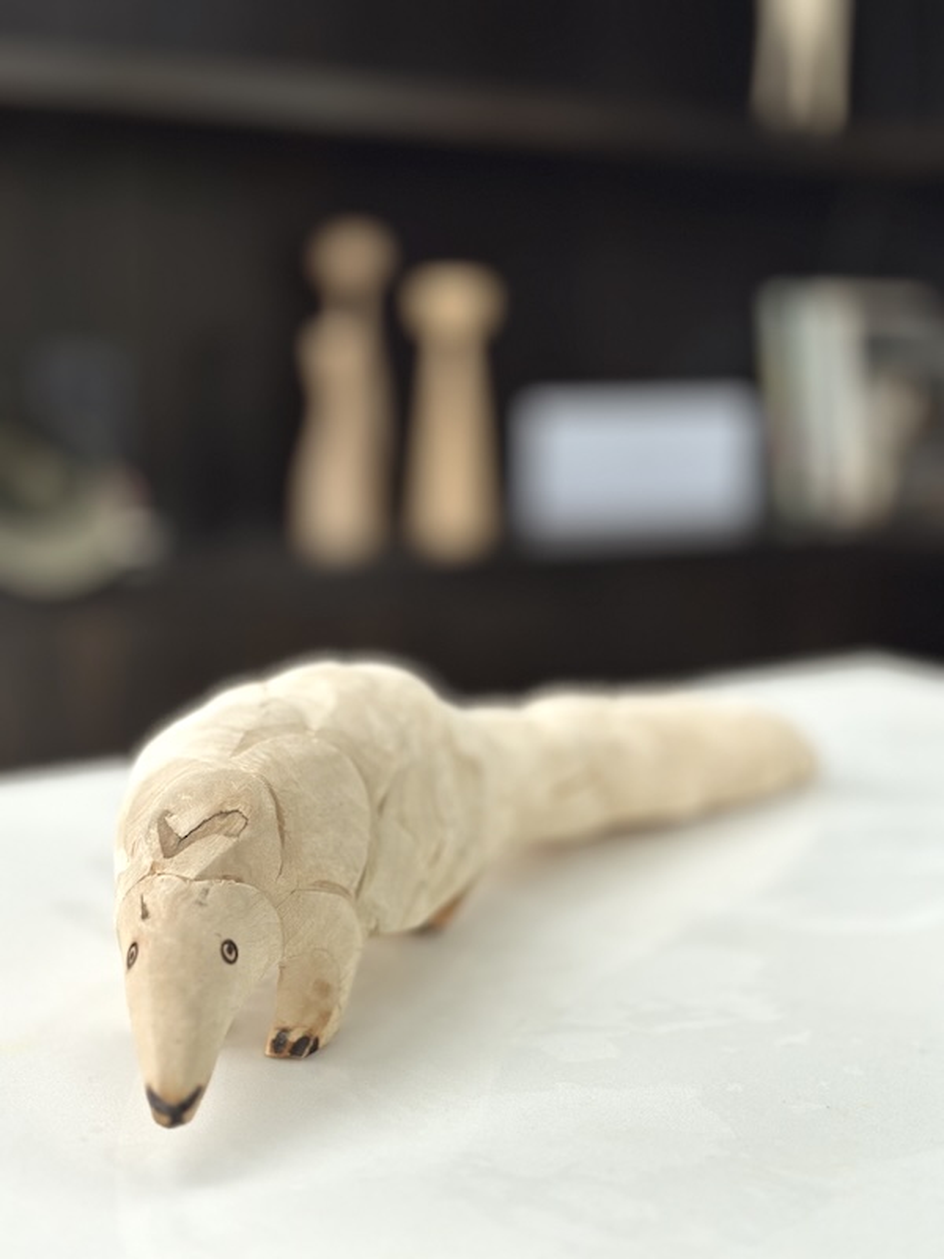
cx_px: 472
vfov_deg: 39.7
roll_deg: -0.9
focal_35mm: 48
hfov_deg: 30.3
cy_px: 630
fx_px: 1745
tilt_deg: -9.1
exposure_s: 1/1145
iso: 80
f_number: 1.78
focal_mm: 6.86
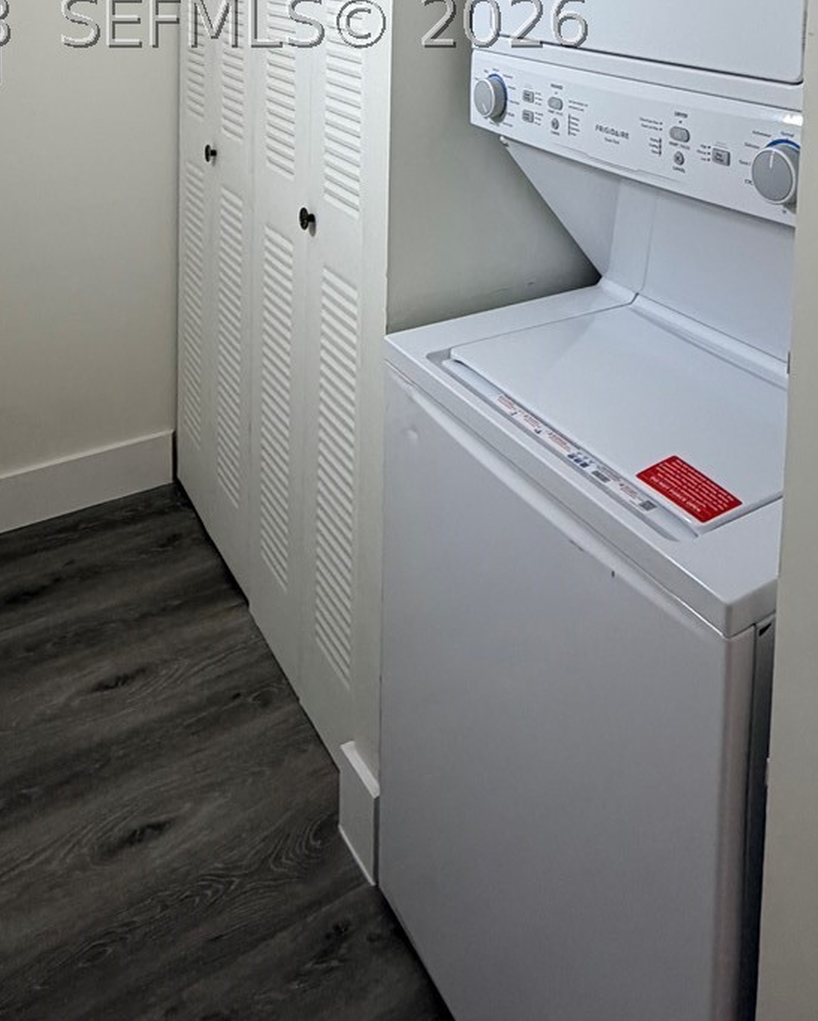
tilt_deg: -3.9
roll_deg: -2.2
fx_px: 968
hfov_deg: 45.5
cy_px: 21
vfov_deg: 47.2
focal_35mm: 32
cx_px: 499
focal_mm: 2.22
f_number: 2.2
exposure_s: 1/120
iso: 160
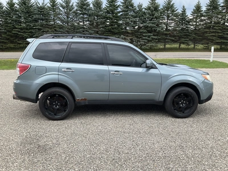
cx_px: 114
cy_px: 86
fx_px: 191
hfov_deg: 61.7
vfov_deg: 48.2
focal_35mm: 29
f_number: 1.8
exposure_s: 1/428
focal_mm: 3
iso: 25
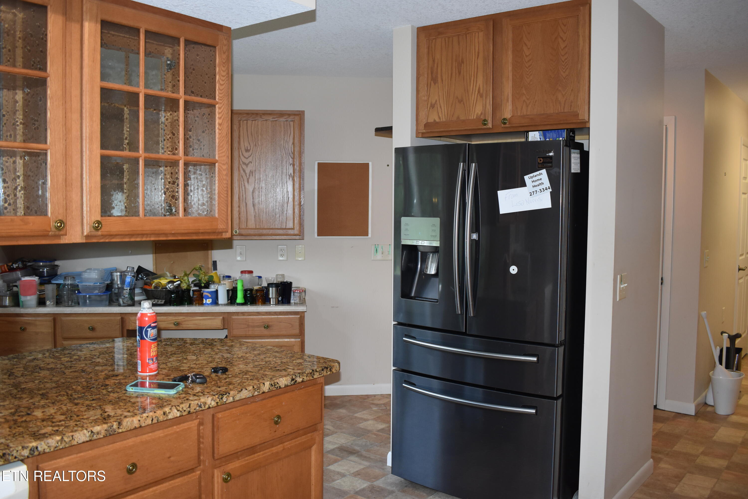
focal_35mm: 32
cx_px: 374
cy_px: 250
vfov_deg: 41.7
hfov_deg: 59.5
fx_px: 654
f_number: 3.8
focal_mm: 21
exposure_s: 1/125
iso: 800
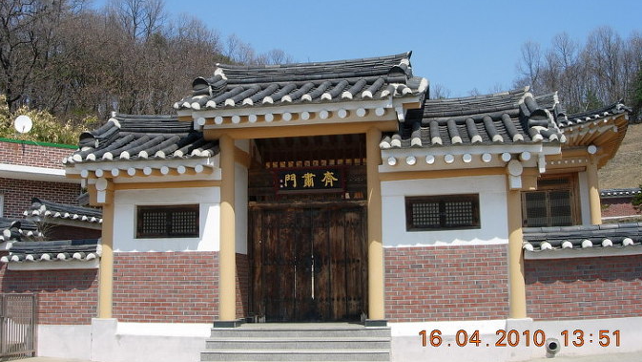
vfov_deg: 27.7
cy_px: 140
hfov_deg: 47.3
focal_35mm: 43
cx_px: 317
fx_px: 732
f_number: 4.8
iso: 64
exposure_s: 1/645
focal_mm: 7.8
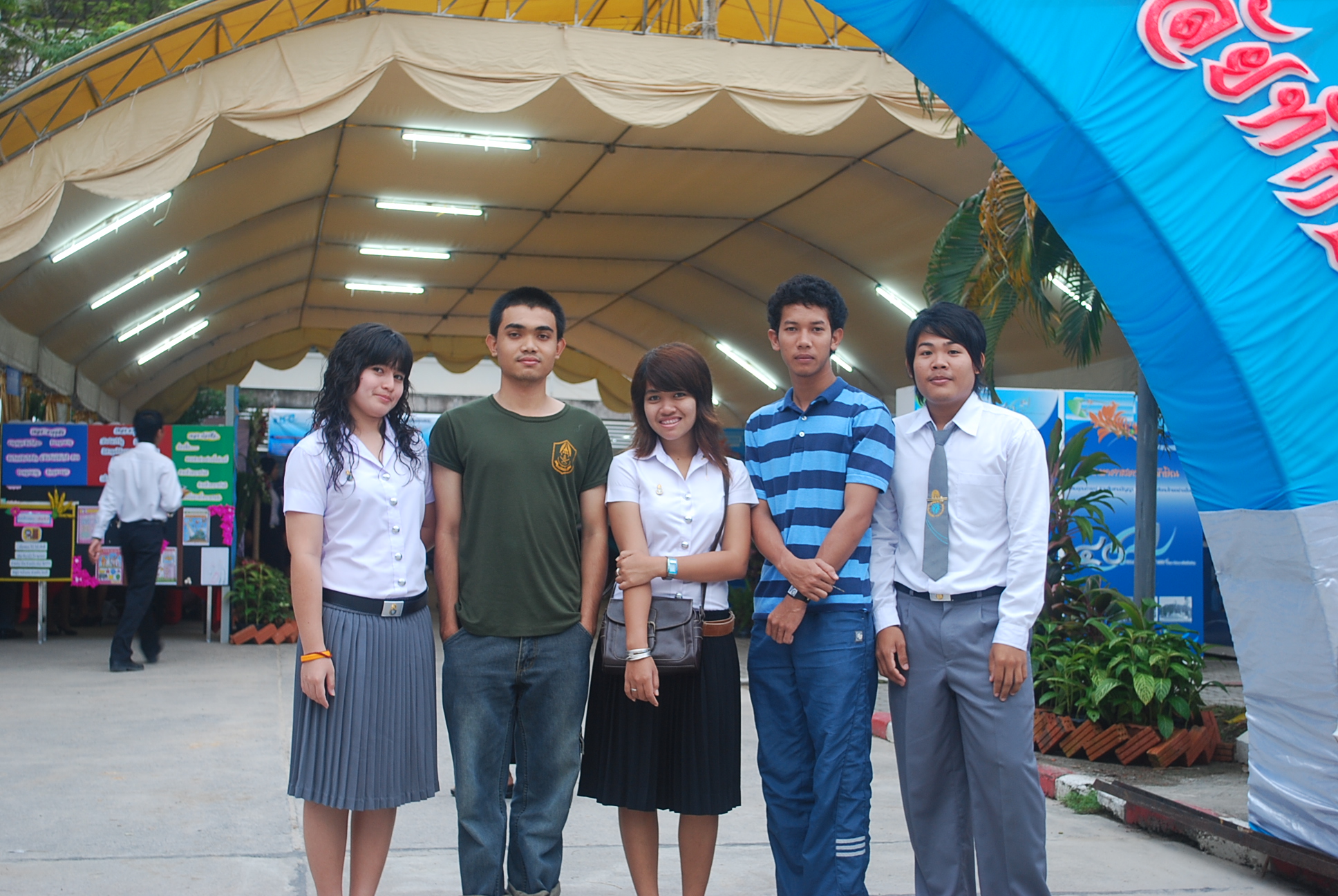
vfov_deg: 28.2
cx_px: 669
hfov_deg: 41.1
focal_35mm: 48
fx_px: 1786
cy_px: 448
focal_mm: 32
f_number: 5
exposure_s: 1/25
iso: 200
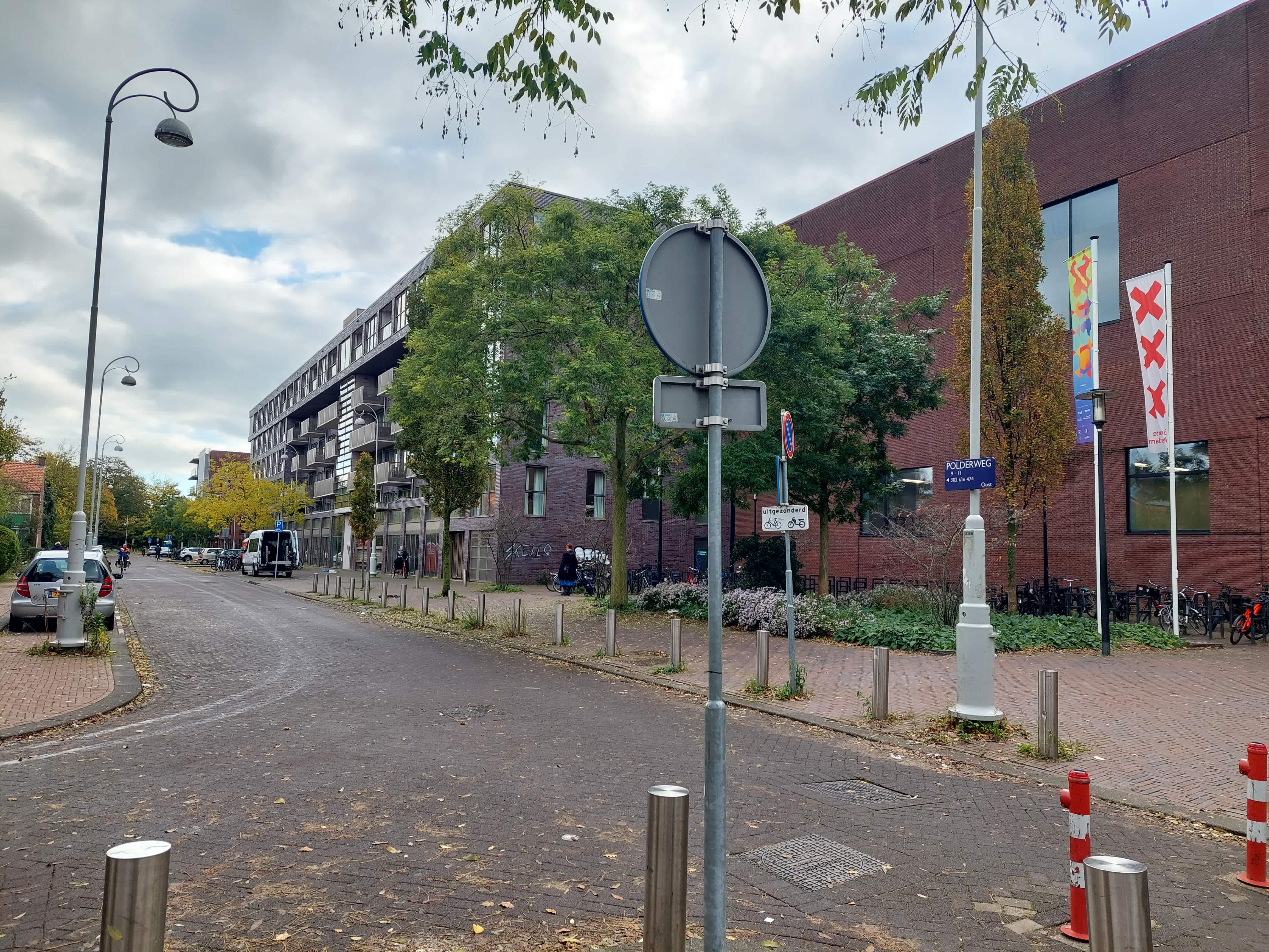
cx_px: 634
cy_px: 476
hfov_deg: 69.4
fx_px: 916
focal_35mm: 25
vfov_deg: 54.9
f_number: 1.8
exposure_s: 1/209
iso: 40
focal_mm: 5.2
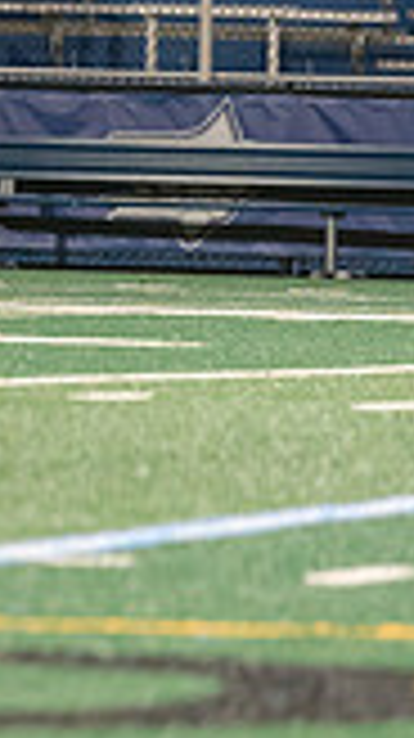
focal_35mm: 740
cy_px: 160
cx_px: -864
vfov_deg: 2.9
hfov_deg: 1.6
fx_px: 14471
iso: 2500
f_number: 2.8
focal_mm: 200
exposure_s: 1/320
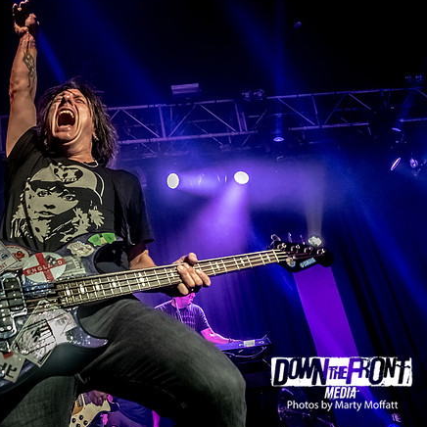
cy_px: 236
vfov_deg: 51.0
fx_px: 447
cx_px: 155
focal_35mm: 32
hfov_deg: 50.5
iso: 1600
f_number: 4
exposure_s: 1/200
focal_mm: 12
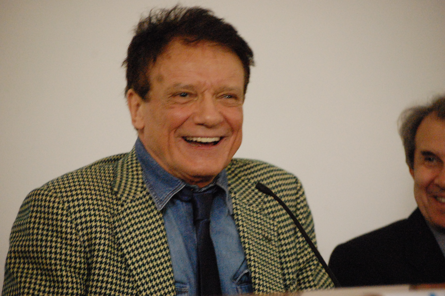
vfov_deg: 7.9
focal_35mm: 174
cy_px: 148
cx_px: 222
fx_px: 2149
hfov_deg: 11.8
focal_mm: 116
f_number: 4.8
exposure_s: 1/30
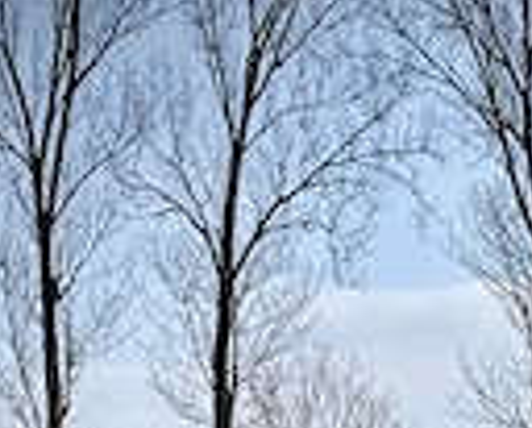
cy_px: 794
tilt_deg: -4.7
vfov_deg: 10.0
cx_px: 436
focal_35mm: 146
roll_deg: +0.5
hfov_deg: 13.1
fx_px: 2304
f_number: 1.78
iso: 64
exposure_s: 1/2833
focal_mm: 6.76
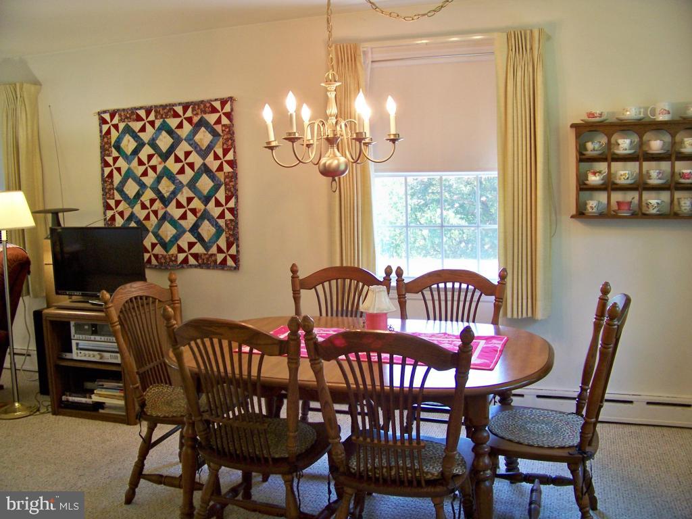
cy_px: 260
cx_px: 346
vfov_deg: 42.9
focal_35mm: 33
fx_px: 660
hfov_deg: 55.4
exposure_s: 1/30
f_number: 2.8
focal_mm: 5.85
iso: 160
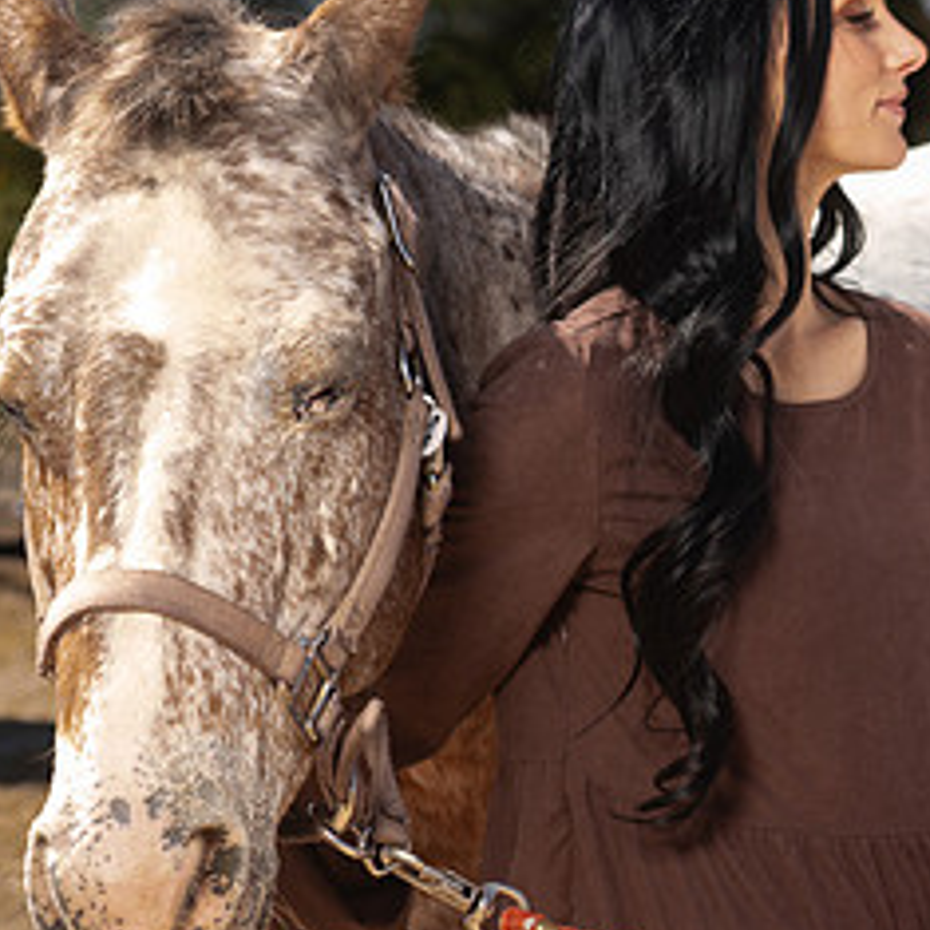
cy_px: 354
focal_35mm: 151
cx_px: 843
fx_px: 4590
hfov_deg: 11.5
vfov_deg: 11.6
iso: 50
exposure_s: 1/250
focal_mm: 72
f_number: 5.6
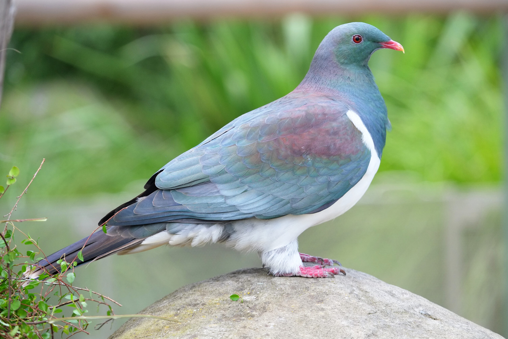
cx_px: 254
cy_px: 170
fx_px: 4233
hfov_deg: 6.9
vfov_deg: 4.6
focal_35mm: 300
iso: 800
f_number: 6.4
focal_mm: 200
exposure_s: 1/250
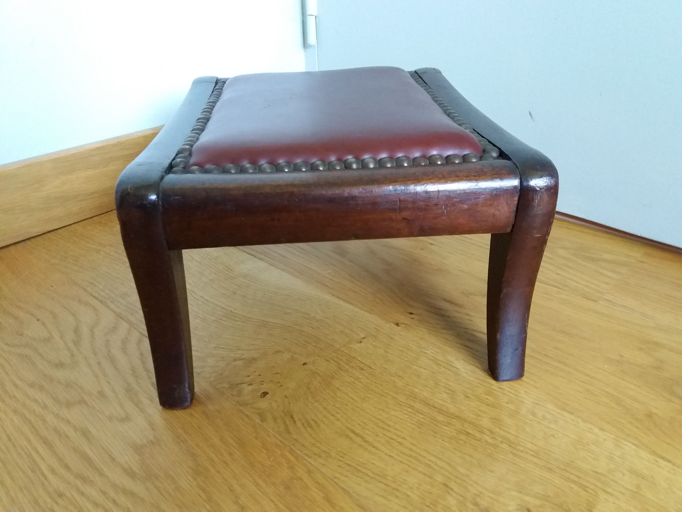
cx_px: 341
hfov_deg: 63.4
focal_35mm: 28
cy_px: 256
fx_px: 552
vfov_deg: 49.7
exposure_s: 1/17
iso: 400
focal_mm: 3.7
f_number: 1.9
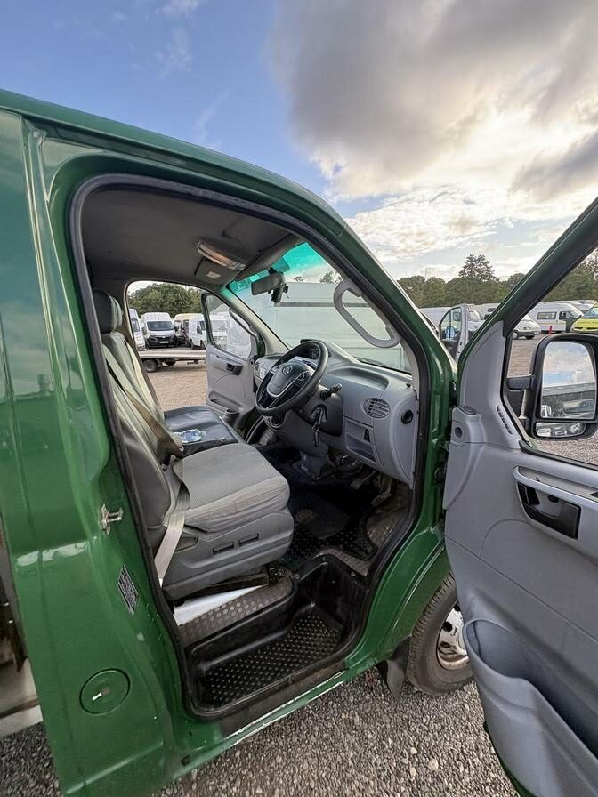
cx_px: 299
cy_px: 398
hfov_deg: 85.7
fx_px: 322
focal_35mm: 14
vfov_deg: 102.1
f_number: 2.2
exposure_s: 1/232
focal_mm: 2.22
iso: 50
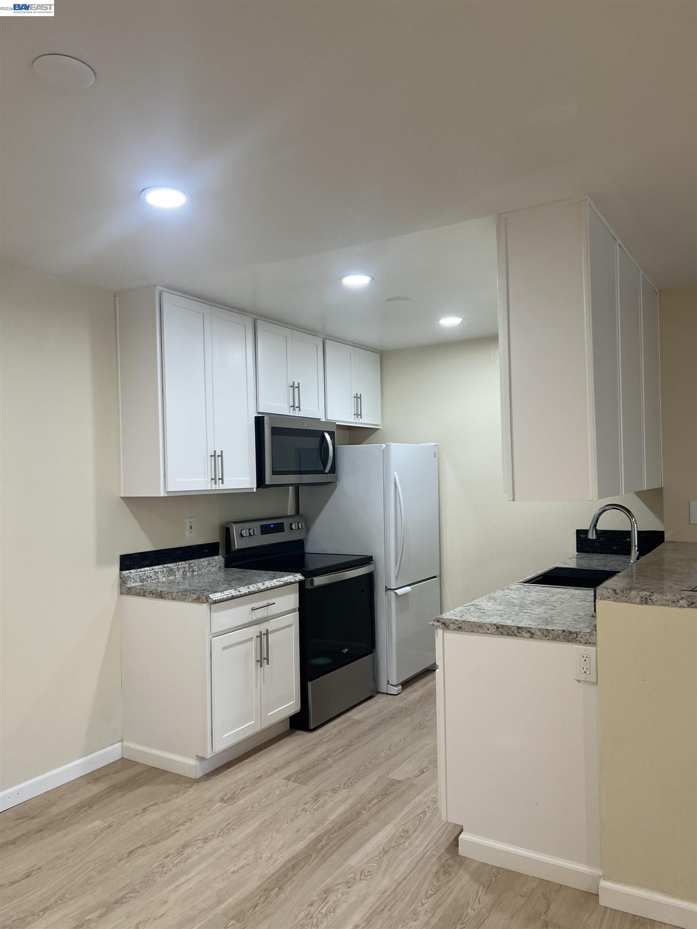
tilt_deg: +1.9
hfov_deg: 53.1
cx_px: 348
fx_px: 698
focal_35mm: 26
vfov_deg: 67.3
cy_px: 464
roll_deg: +0.8
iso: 125
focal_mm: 5.7
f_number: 1.5
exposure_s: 1/120
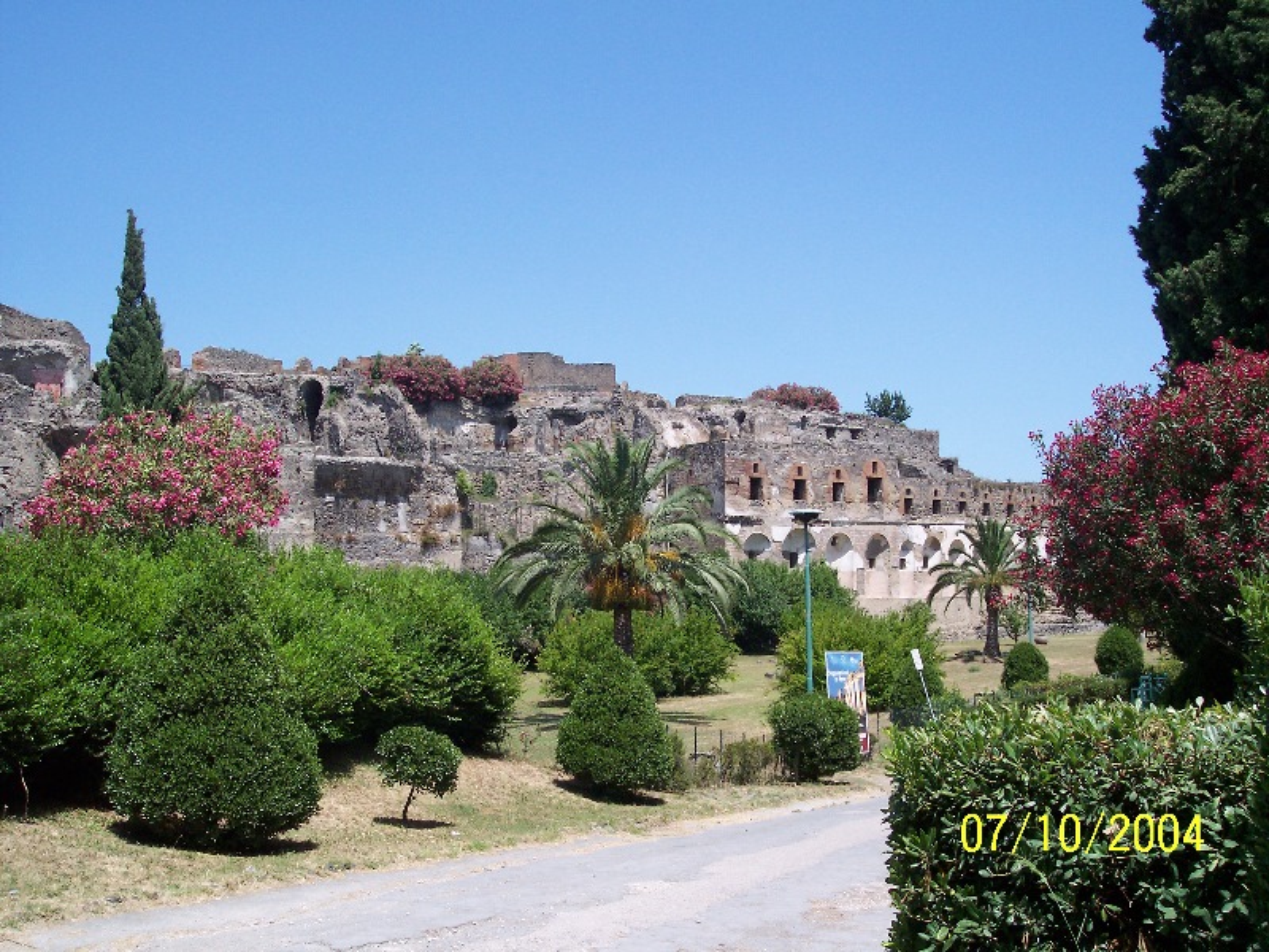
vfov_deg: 37.7
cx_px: 634
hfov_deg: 49.0
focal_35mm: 38
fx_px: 1393
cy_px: 476
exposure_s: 1/700
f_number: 4.8
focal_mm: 8
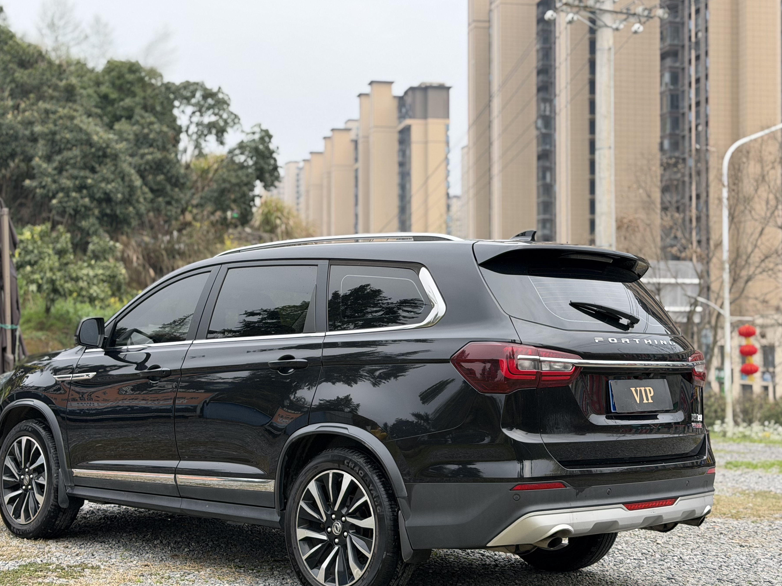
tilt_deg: +2.3
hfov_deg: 35.5
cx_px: 389
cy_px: 287
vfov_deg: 27.0
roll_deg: +0.5
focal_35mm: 54
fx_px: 1220
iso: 100
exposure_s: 1/1242
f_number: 1.78
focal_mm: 6.76
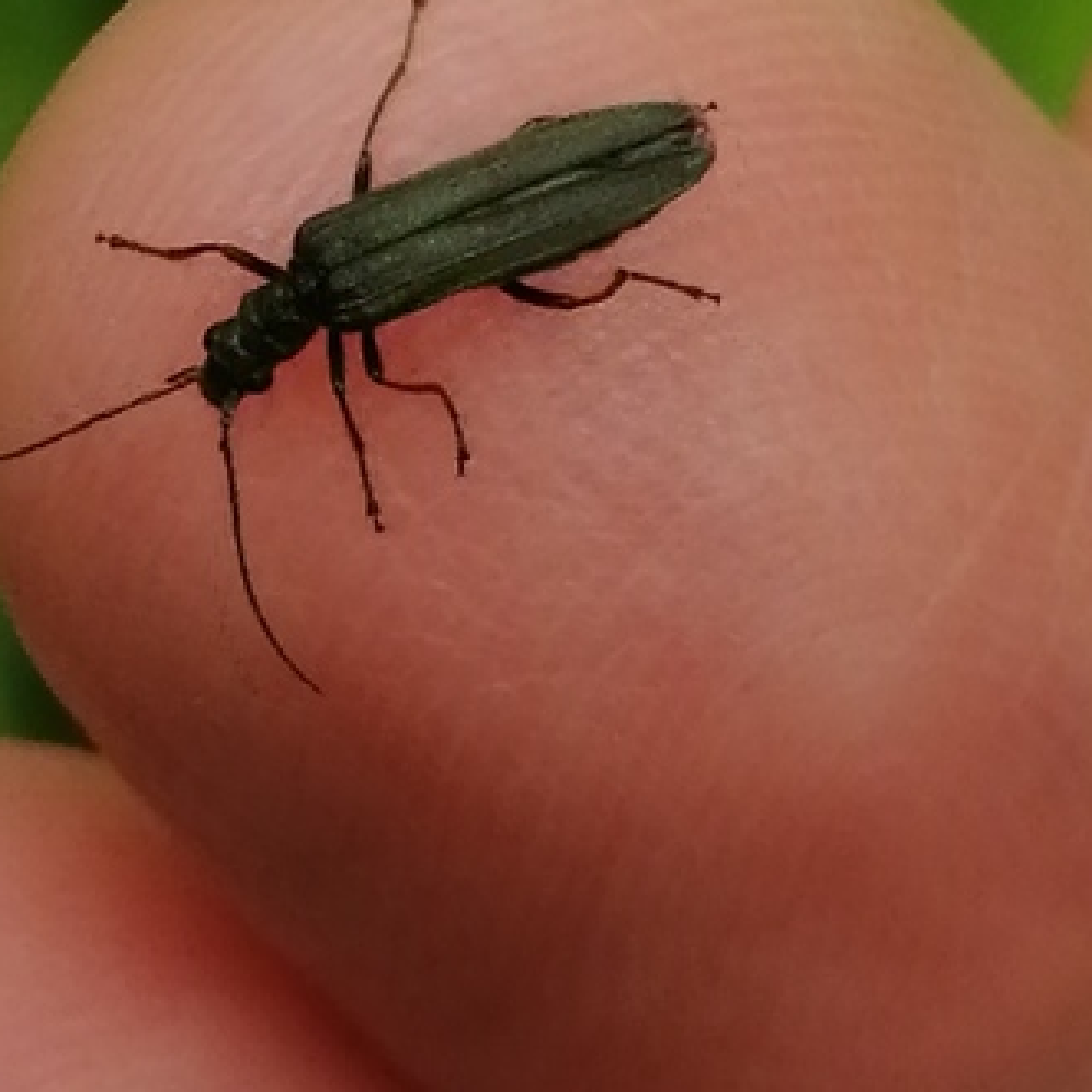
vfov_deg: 9.8
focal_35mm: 177
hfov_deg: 9.9
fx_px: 6317
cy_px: 132
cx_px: 674
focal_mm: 3.46
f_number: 1.8
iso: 50
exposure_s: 1/473
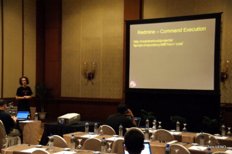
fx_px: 338
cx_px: 116
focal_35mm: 52
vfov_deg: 25.7
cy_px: 77
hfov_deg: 37.9
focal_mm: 35
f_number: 4.5
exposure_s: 1/15
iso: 1600
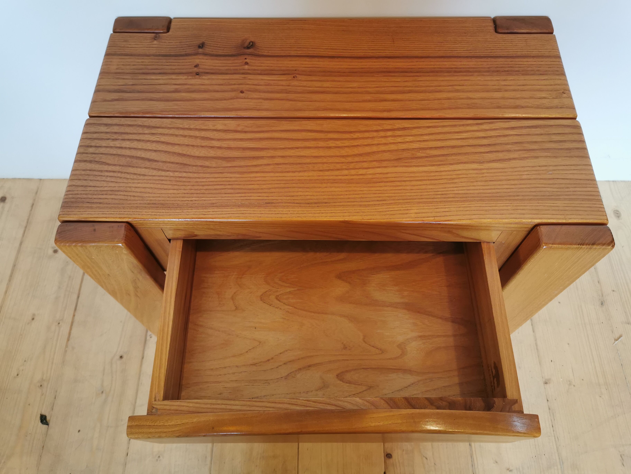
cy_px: 237
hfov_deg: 65.3
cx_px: 316
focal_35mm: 27
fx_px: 492
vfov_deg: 51.4
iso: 160
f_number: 1.8
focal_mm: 5.58
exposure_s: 1/50
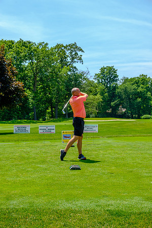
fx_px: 310
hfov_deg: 27.5
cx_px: 76
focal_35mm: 49
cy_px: 114
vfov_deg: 40.3
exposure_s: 1/250
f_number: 5.6
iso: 200
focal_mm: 32.9
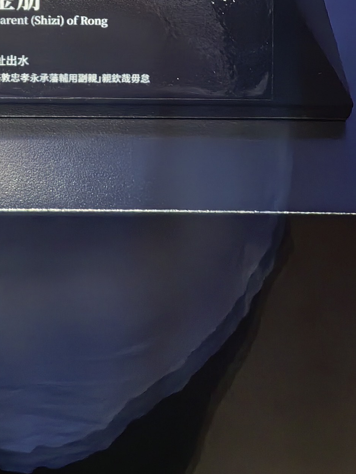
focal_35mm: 88
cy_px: -285
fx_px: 1206
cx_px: -23
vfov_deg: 18.9
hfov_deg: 16.3
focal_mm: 5.52
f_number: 1.9
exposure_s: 1/49.8
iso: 200
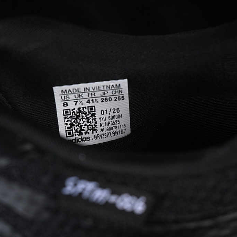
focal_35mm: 100
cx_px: 93
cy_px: 123
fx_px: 775
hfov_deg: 17.4
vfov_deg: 17.4
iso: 160
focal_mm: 50
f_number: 6.3
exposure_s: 1/50
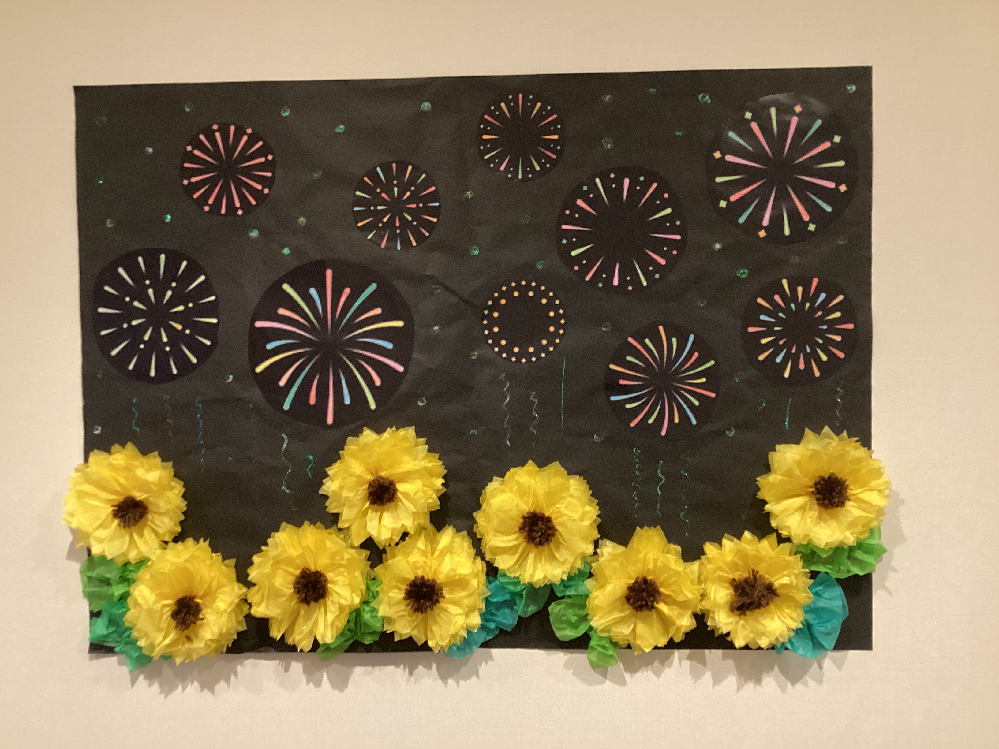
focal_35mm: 31
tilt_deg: -2.4
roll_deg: +0.1
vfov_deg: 45.4
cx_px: 500
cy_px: 374
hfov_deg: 58.4
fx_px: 895
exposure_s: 1/33
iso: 320
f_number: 2.4
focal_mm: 3.3
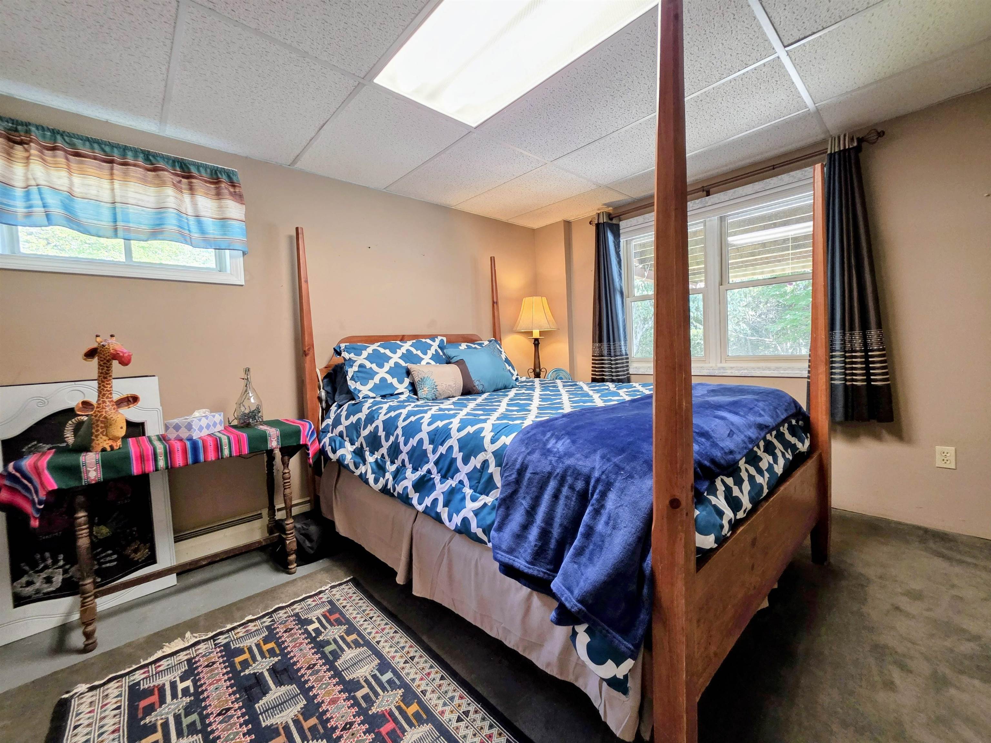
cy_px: 372
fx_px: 372
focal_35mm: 13
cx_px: 496
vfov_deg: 89.9
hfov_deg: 106.2
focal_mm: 2.2
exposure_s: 1/60
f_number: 1.9
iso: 400
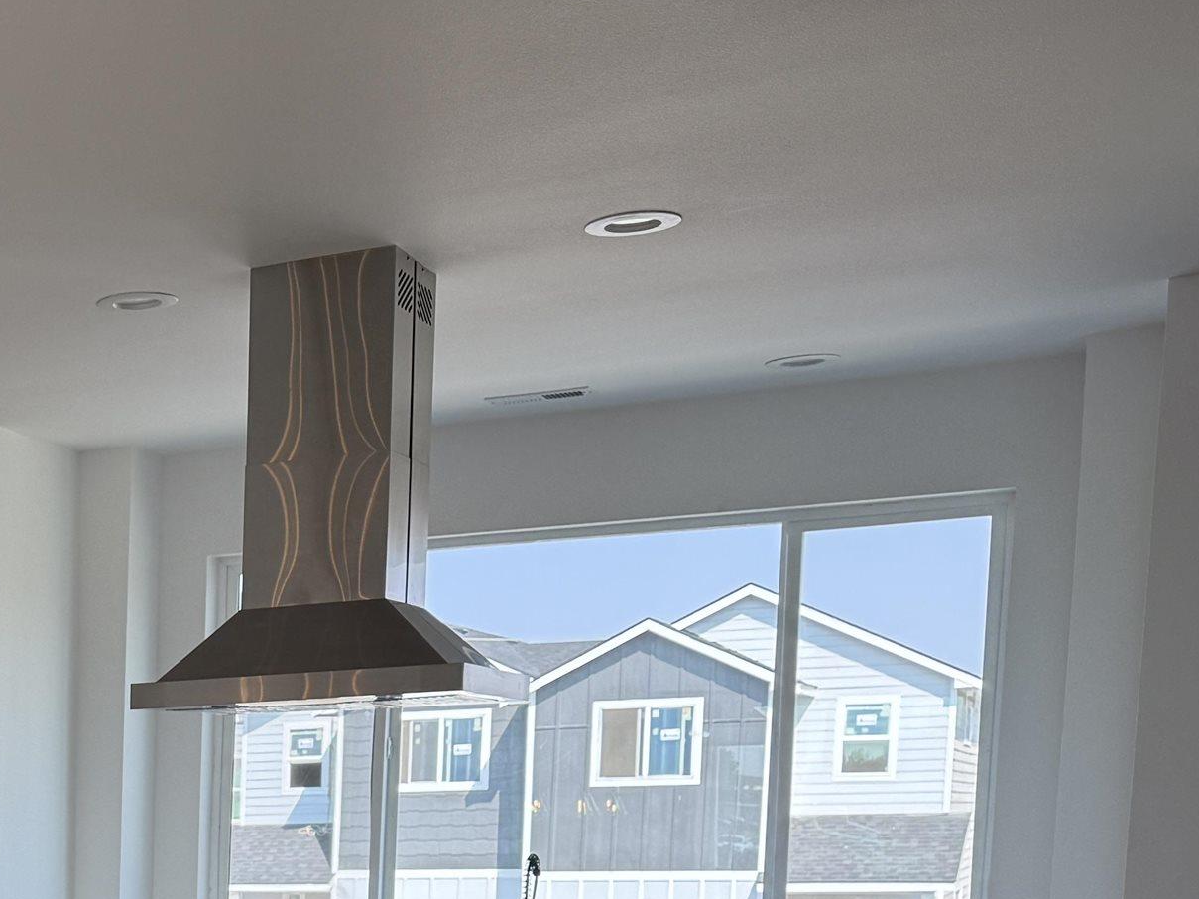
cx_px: -286
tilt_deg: -7.8
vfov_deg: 22.0
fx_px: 2112
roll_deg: +0.9
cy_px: 1117
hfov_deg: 27.4
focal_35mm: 61
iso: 100
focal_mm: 6.76
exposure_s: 1/563
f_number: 1.78
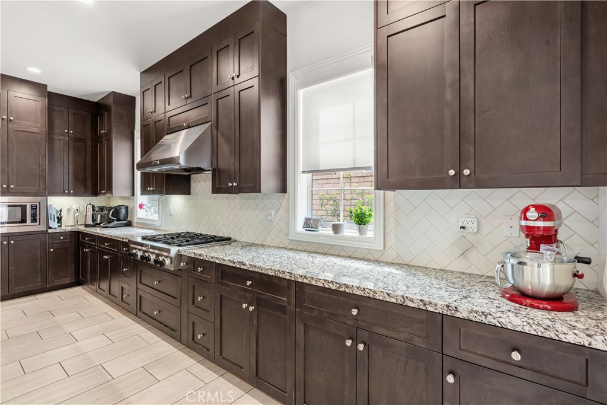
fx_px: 270
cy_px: 202
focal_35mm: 16
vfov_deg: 73.8
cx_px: 304
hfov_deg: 96.7
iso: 400
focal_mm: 16
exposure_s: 1/250
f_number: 8
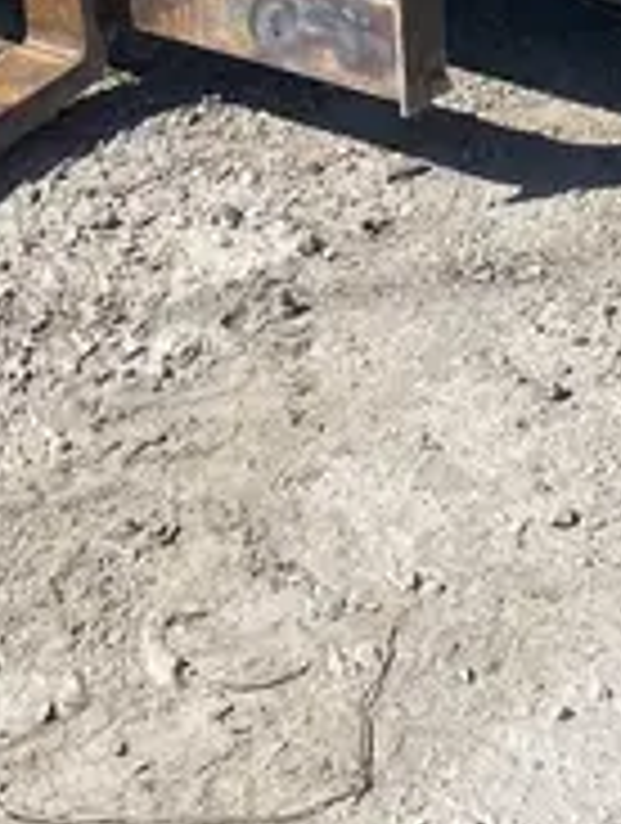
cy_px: -173
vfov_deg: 17.9
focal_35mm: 104
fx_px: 2479
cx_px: 274
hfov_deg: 14.3
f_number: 1.8
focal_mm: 4.25
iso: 32
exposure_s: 1/2513
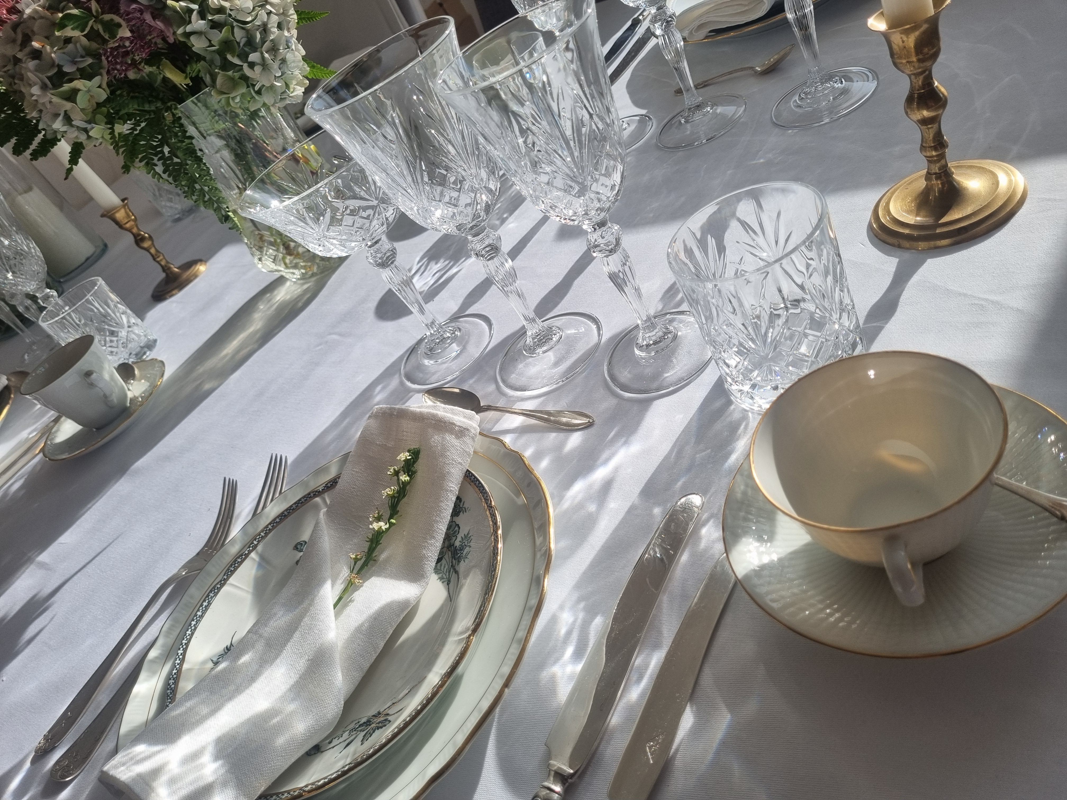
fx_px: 801
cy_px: 400
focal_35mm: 26
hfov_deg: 67.3
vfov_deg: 53.1
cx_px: 534
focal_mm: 5.4
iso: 50
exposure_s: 1/1112
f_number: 1.8
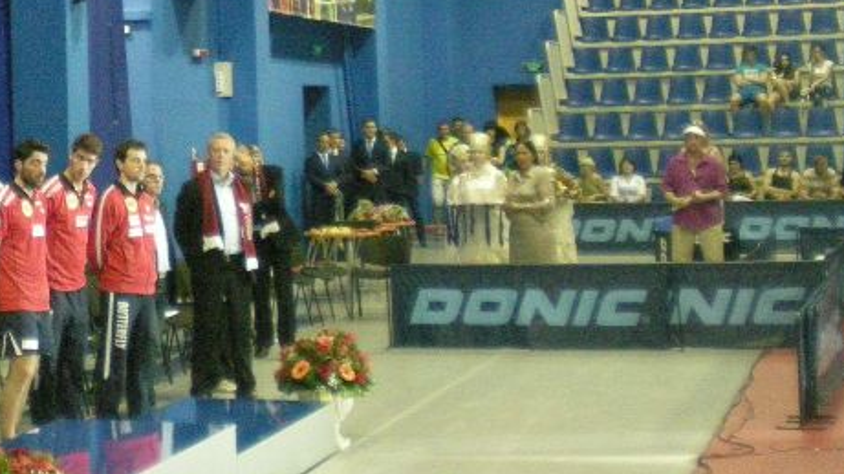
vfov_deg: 12.8
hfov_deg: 22.4
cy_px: -79
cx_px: 21
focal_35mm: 92
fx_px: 2058
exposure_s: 1/60
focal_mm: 6.3
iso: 630
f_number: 3.1
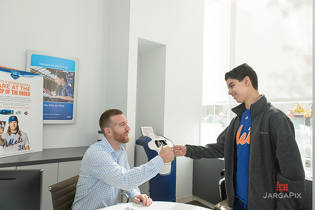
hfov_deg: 73.8
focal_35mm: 24
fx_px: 210
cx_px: 158
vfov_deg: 53.1
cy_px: 105
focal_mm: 24
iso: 500
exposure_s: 1/125
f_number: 5.6
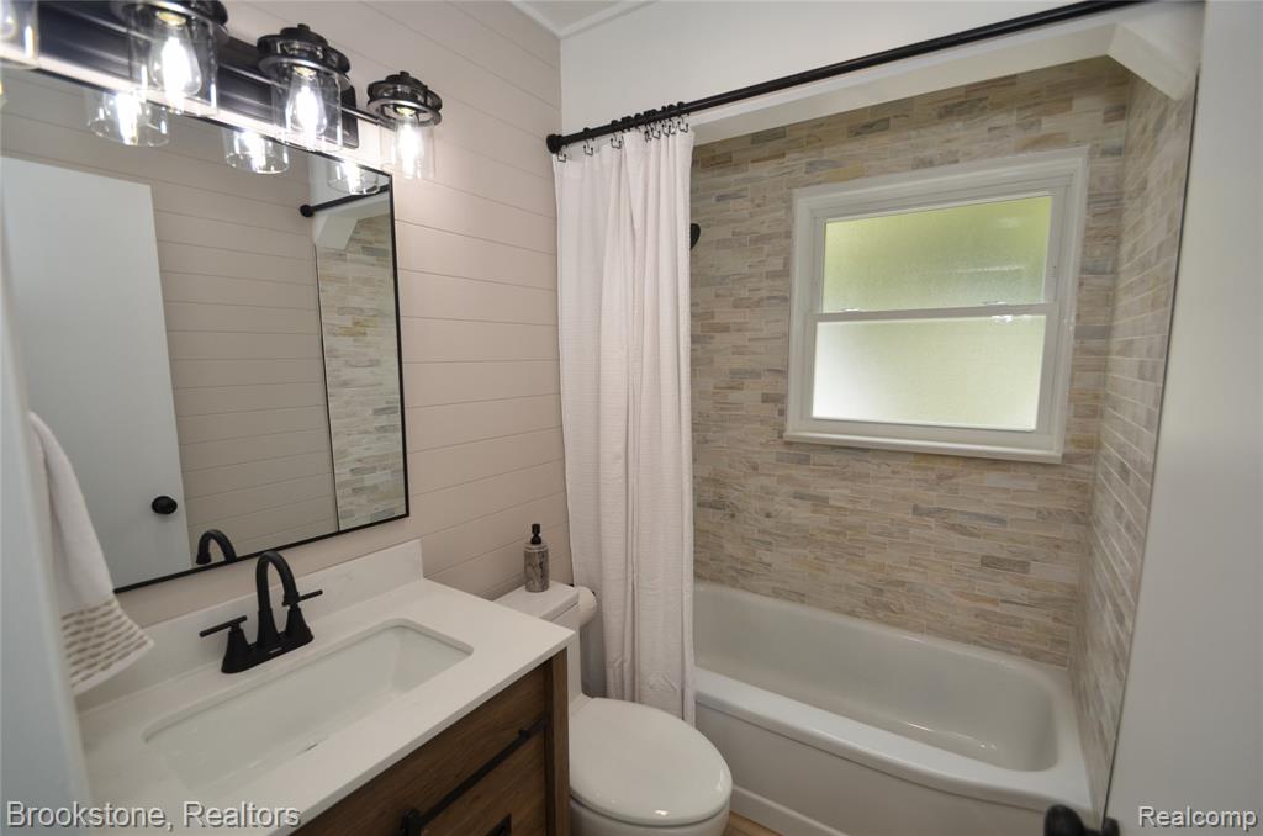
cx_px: 632
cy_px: 418
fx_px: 525
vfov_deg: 77.1
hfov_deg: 100.5
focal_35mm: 15
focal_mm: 10
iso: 200
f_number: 5
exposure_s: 1/100
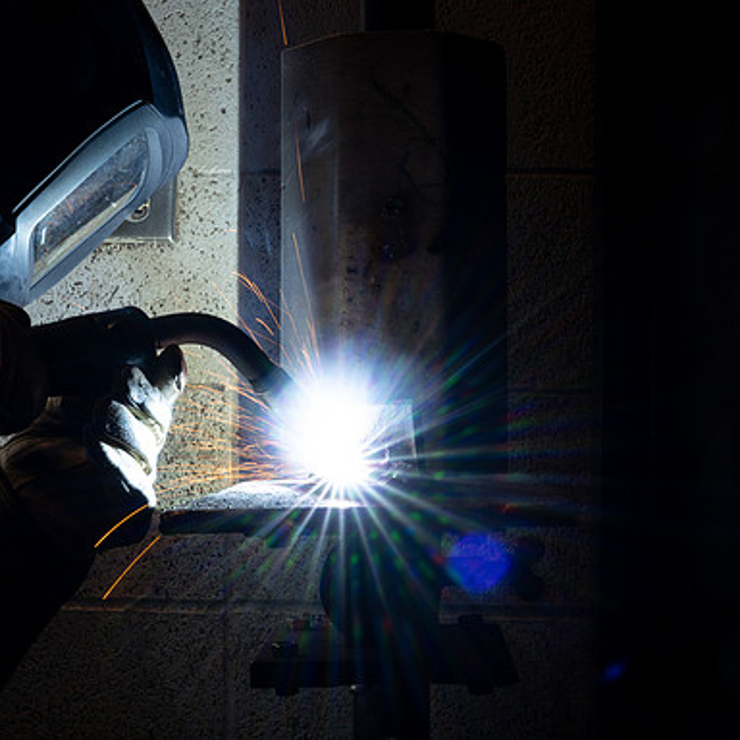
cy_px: 369
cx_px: 198
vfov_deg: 29.1
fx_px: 1427
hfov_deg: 28.7
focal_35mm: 59
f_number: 22
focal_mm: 46
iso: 125
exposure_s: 1/20
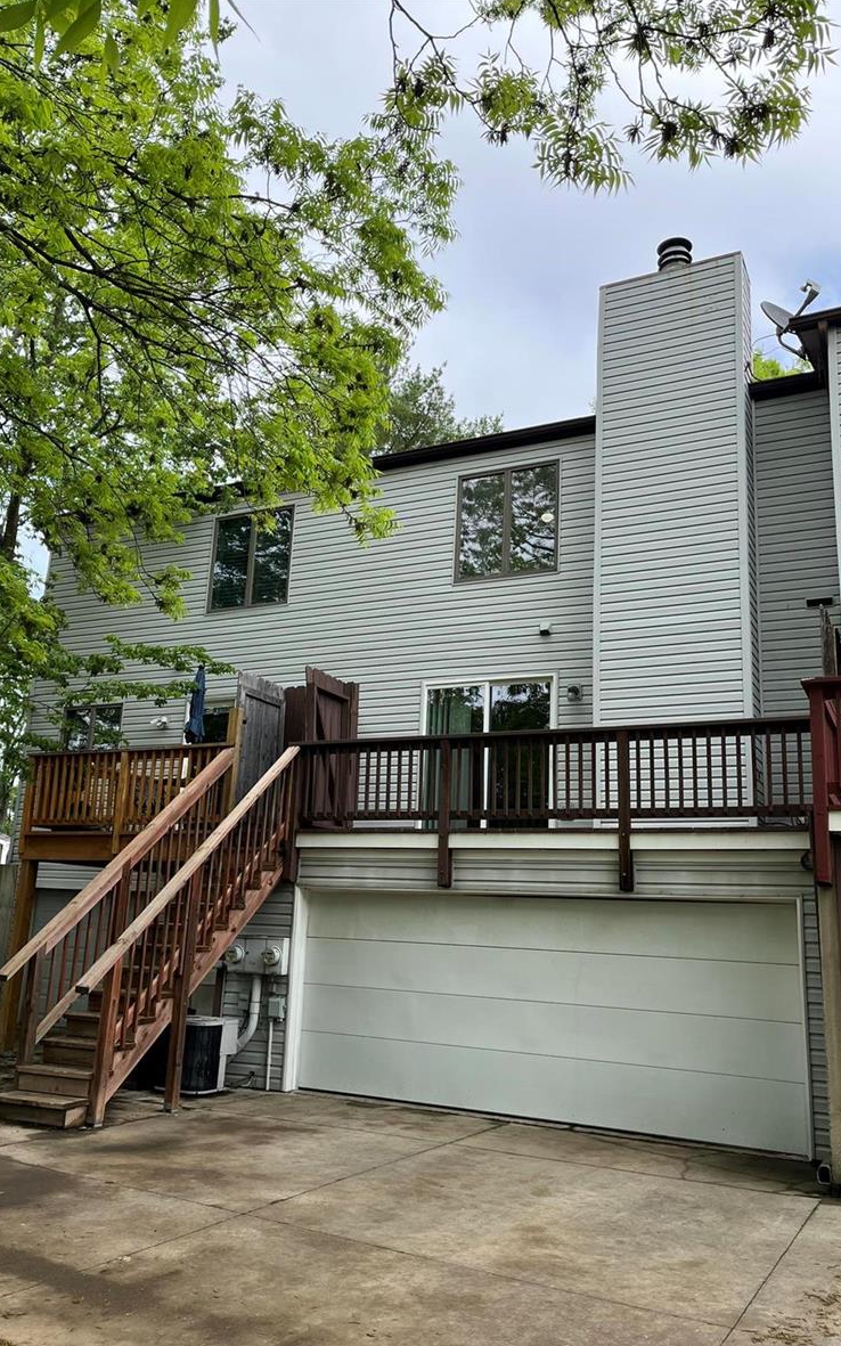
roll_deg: -1.8
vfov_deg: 66.5
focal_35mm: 28
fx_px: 1027
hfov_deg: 44.5
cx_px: 432
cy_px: 679
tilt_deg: +12.5
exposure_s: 1/1186
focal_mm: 5.1
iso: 50
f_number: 1.6
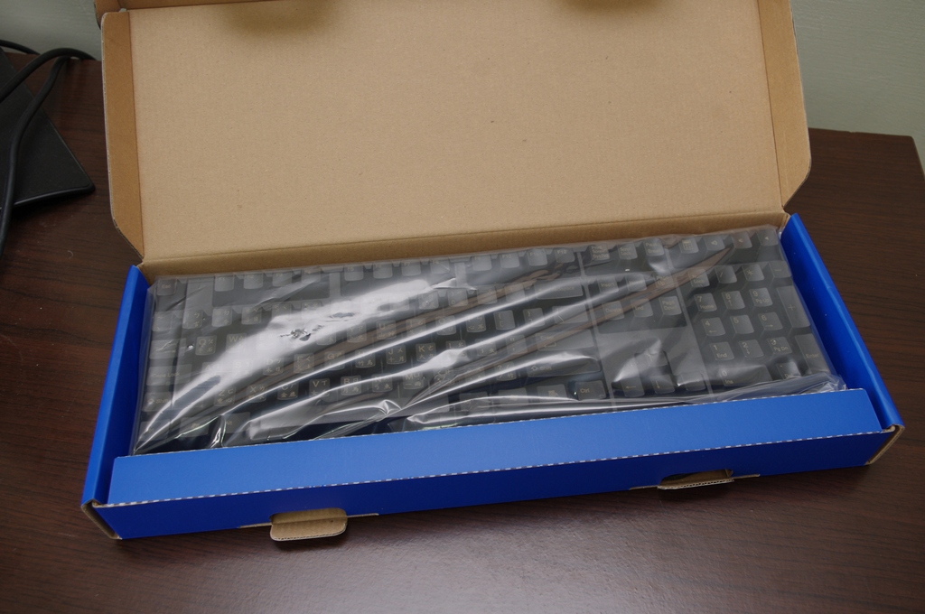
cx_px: 462
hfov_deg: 60.3
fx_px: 796
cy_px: 307
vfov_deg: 42.2
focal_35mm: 31
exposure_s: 1/20
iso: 200
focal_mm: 21.25
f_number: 5
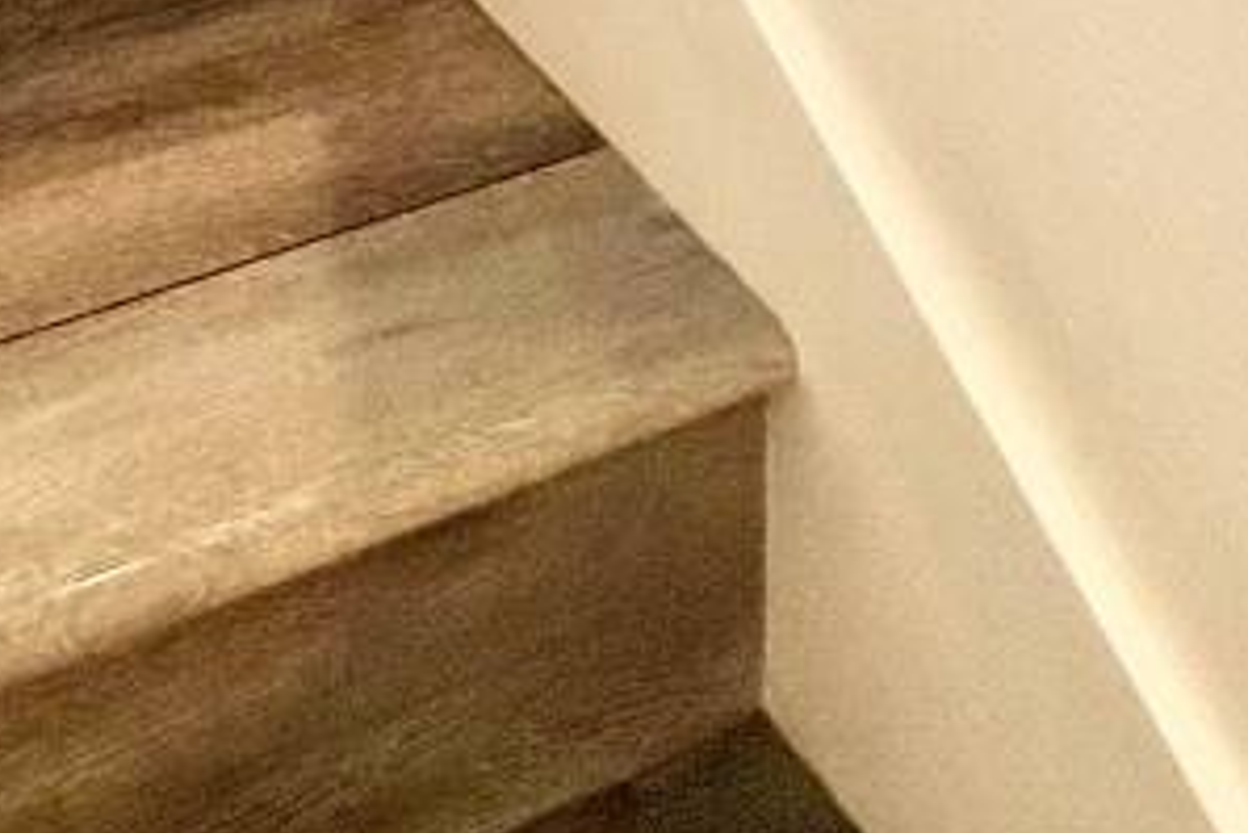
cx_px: -201
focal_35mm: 50
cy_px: -1222
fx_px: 1734
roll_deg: -0.3
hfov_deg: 33.3
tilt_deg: -1.9
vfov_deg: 14.7
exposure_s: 1/120
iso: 125
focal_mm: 2.22
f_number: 2.2
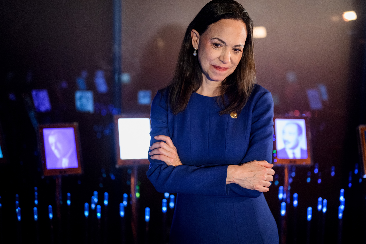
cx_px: 183
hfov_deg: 39.6
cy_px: 122
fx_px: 508
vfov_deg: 27.0
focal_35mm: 50
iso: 6400
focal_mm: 50
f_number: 1.8
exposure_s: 1/200
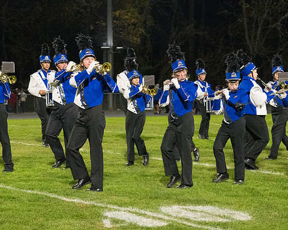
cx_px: 122
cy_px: 114
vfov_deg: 11.0
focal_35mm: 140
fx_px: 1193
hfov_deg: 13.8
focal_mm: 82
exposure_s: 1/400
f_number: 5
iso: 5000
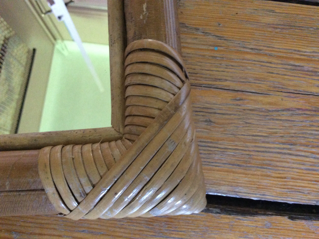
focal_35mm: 32
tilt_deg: -79.5
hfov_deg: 56.9
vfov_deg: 44.1
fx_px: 294
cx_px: 160
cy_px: 120
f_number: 2.4
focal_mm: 3.3
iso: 320
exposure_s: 1/25
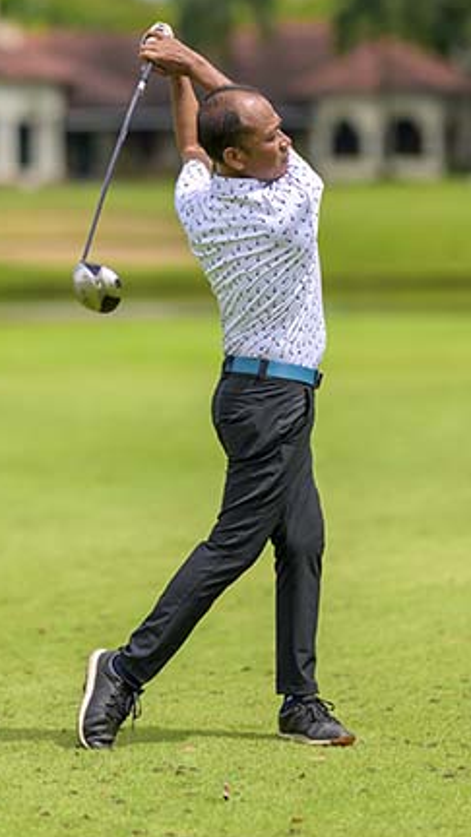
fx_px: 4396
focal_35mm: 198
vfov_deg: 10.9
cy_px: 302
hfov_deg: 6.1
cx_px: 163
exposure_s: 1/20000
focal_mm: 85
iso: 180
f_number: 1.2
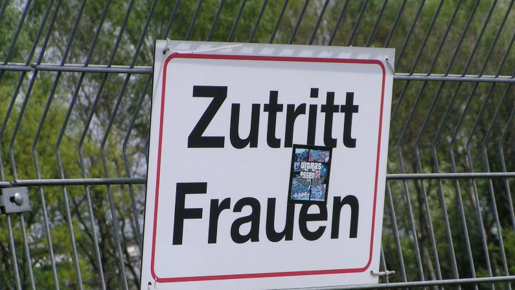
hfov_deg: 10.5
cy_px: 150
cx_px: 258
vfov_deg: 5.9
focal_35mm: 206
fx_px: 2813
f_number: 5.6
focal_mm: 28.8
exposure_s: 1/500
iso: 50
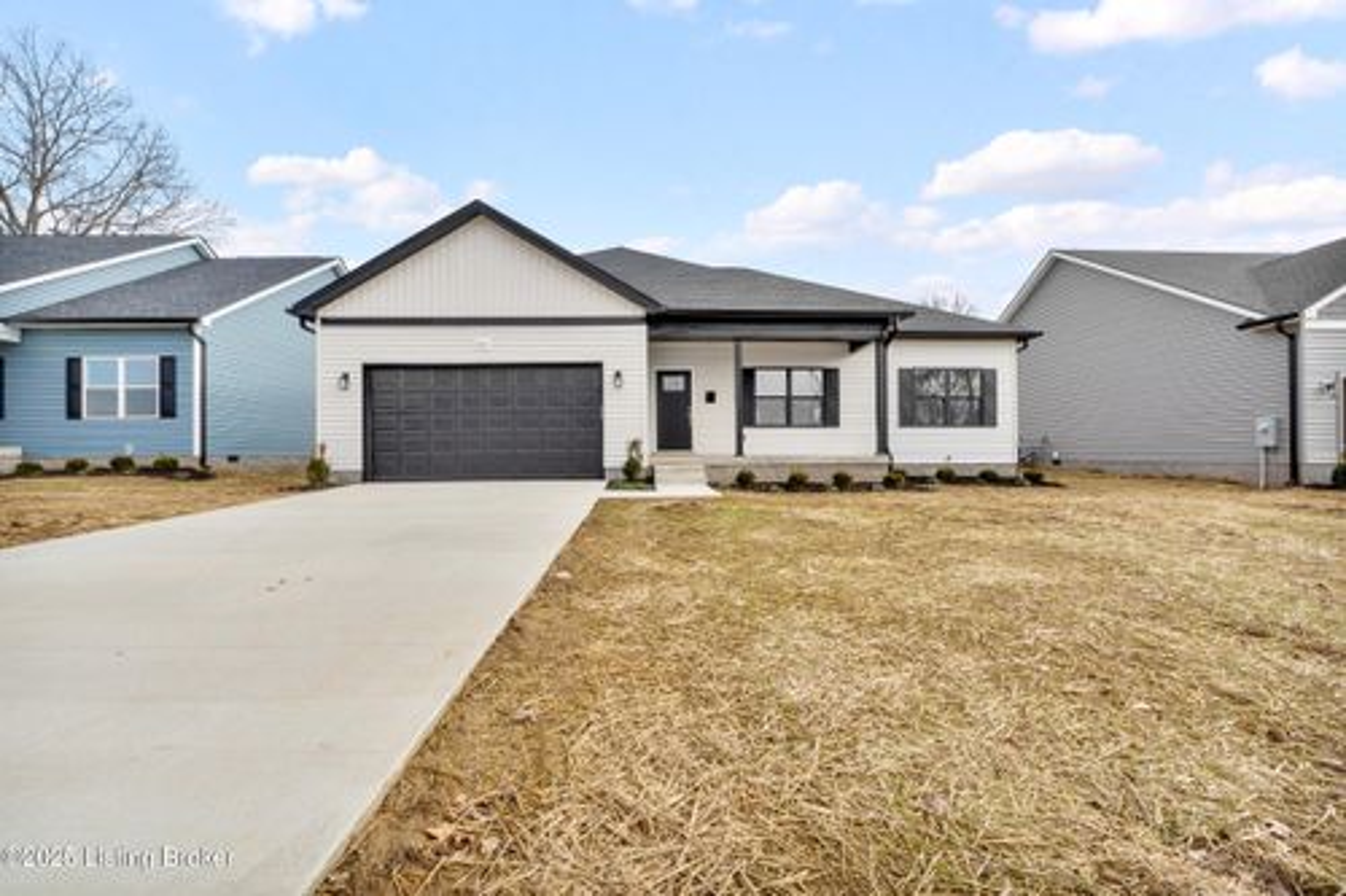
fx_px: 589
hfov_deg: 97.7
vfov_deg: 74.6
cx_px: 673
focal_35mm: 16
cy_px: 448
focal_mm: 10.5
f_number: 10
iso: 400
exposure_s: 1/125
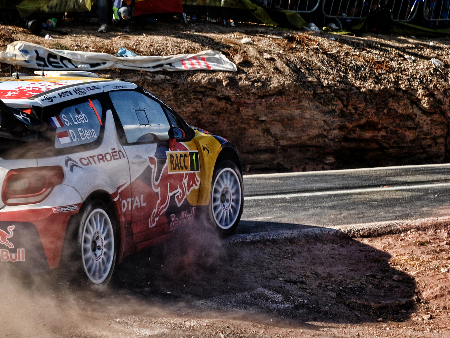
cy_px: 188
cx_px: 73
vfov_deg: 13.2
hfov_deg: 17.4
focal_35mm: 112
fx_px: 1456
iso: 100
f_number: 11
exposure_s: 1/160
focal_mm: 46
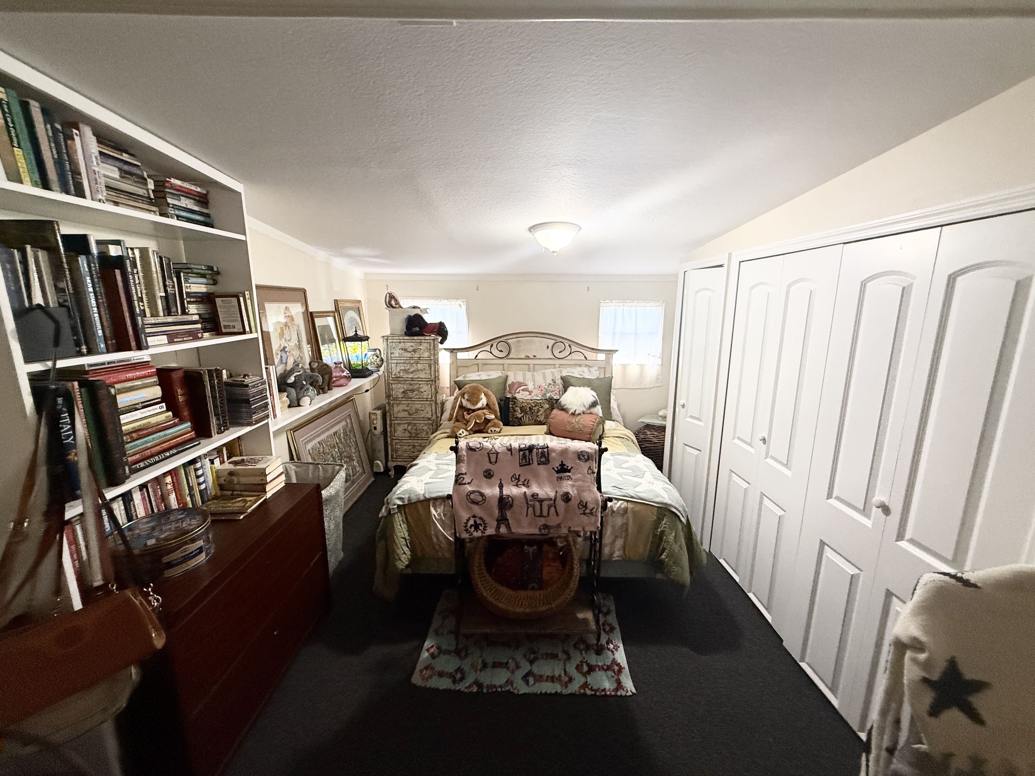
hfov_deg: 102.1
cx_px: 518
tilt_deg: -10.8
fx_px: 419
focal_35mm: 14
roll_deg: +0.0
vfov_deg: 85.7
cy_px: 388
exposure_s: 1/120
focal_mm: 2.22
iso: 400
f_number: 2.2
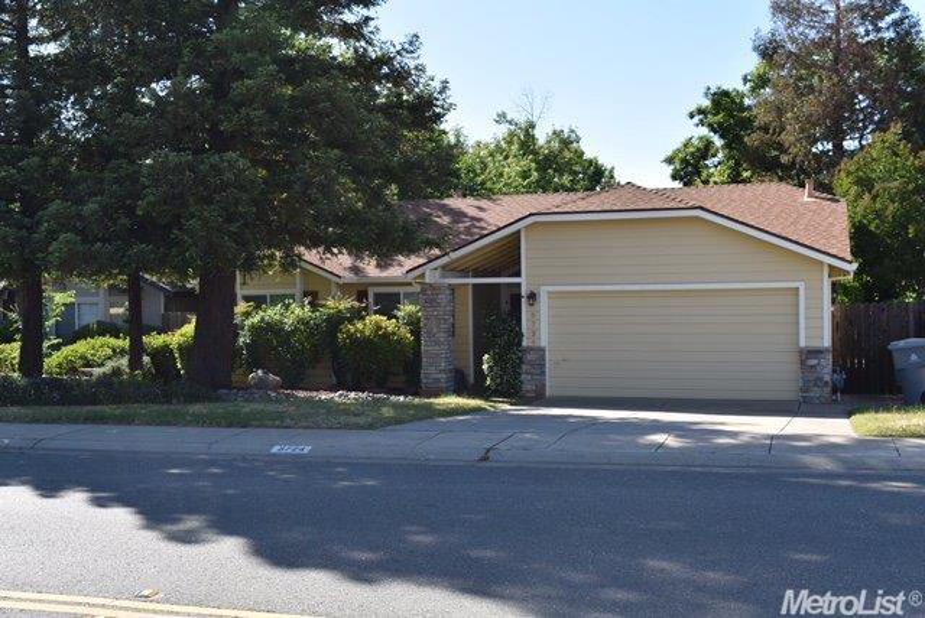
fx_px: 1003
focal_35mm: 39
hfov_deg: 49.5
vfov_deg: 34.3
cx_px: 462
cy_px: 309
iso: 100
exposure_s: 1/200
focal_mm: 26
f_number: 8
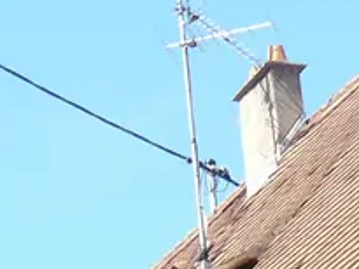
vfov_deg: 6.5
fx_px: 2335
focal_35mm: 225
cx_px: -433
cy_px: 423
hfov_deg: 8.2
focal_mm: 6
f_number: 4.5
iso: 100
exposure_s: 1/200
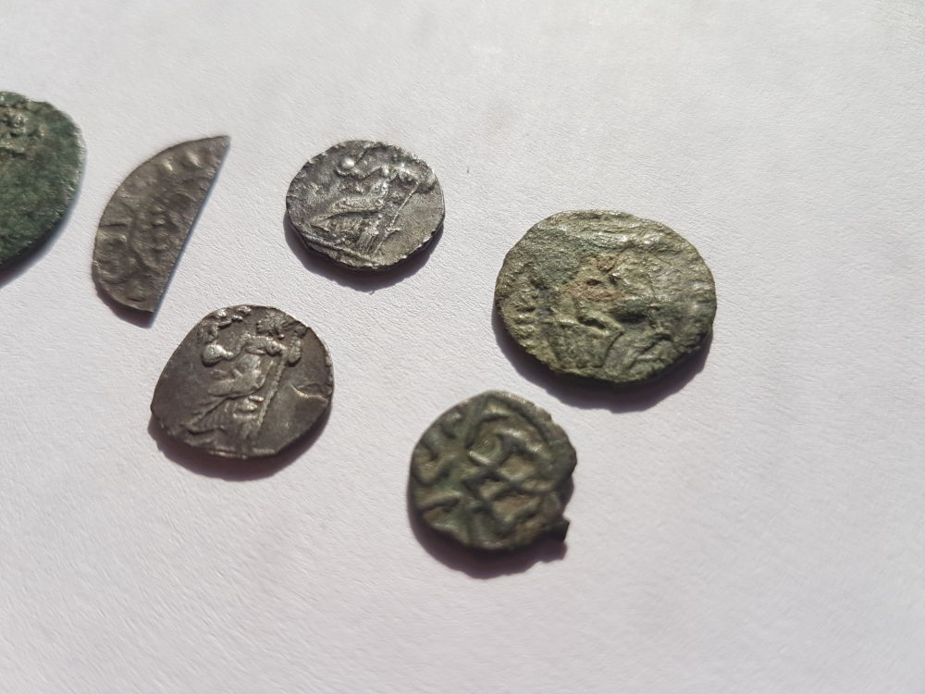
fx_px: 695
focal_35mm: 26
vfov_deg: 53.1
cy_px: 347
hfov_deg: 67.3
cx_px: 462
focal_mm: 4.2
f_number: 1.7
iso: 40
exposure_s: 1/1908
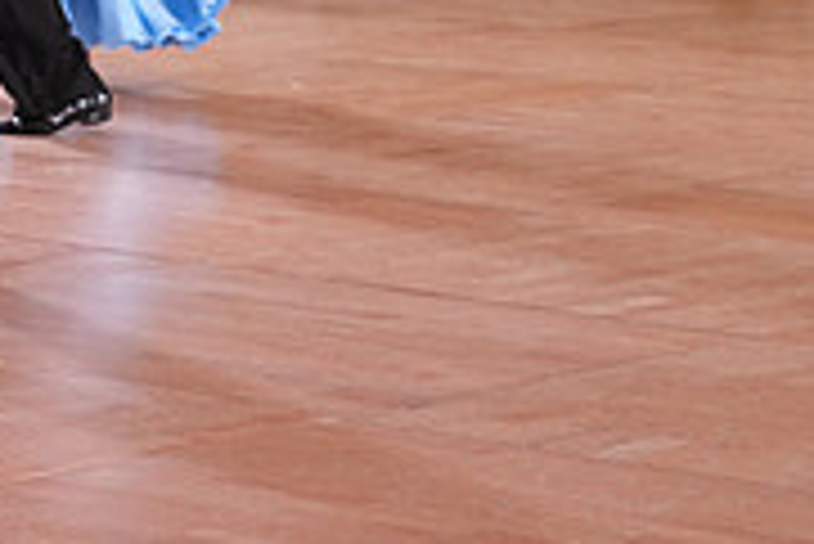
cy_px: -250
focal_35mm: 186
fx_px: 4209
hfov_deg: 10.8
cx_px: -274
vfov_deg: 7.3
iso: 2000
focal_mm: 58
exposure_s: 1/400
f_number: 4
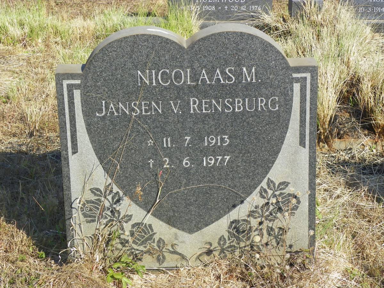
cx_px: 192
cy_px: 144
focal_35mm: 90
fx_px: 998
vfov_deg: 16.4
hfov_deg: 21.8
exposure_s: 1/200
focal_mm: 16
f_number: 4.5
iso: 64
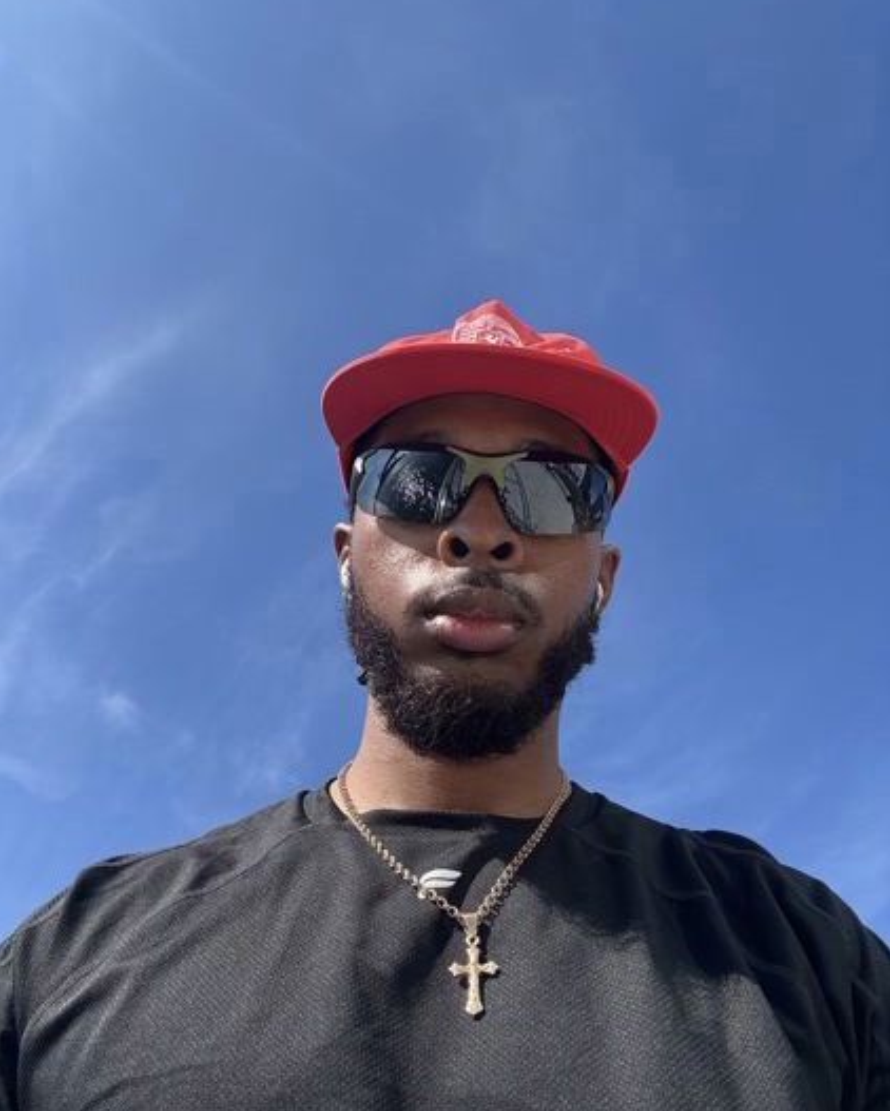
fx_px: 823
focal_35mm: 25
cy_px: 539
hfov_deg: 56.8
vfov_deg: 68.1
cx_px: 428
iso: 25
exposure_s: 1/535
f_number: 1.9
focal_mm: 2.69
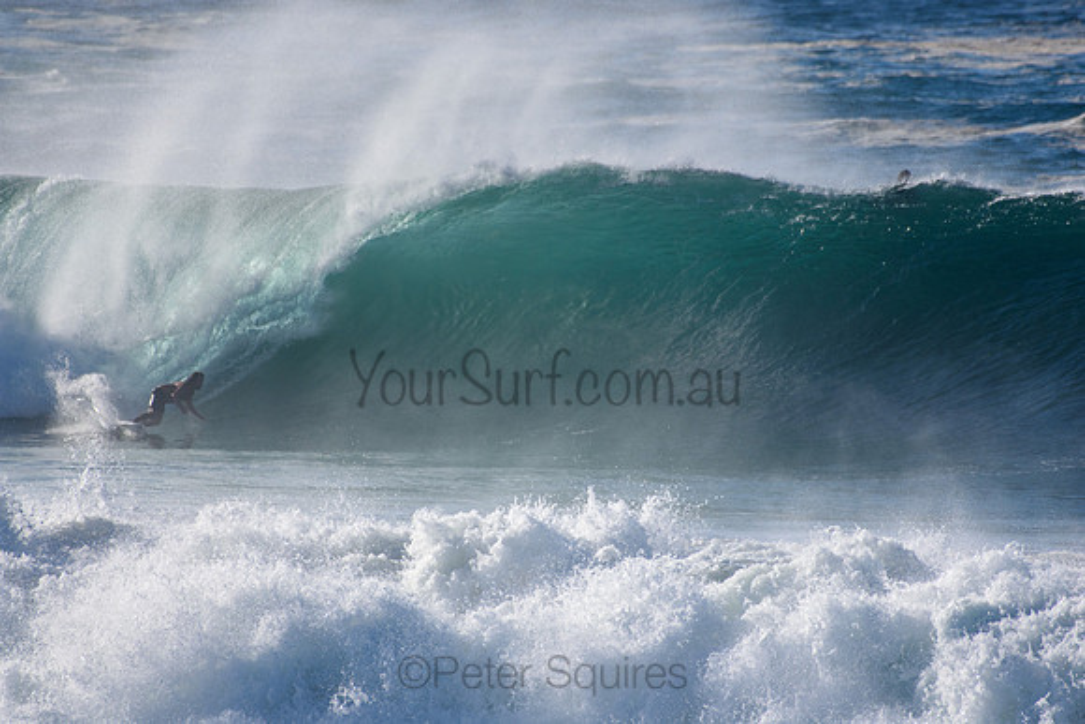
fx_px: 22608
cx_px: 542
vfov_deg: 1.8
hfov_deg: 2.7
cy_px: 362
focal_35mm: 750
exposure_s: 1/2000
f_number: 5.6
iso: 220
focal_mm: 500
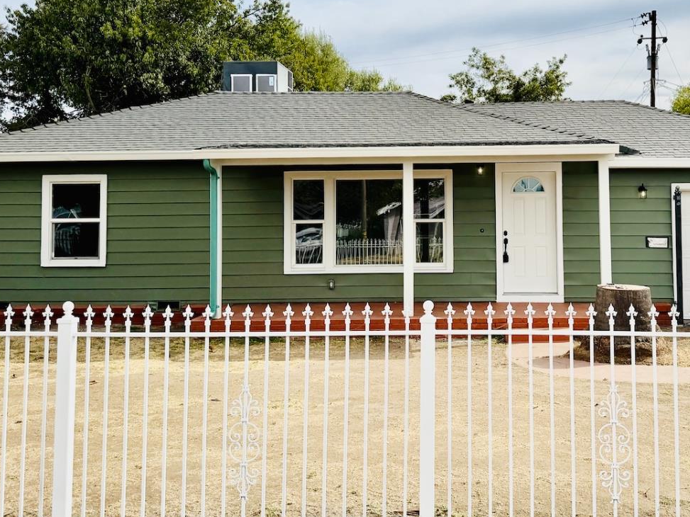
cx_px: 453
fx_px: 738
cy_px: 177
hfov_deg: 49.4
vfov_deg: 38.3
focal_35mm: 37
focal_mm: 6.76
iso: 80
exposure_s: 1/7353
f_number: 1.78
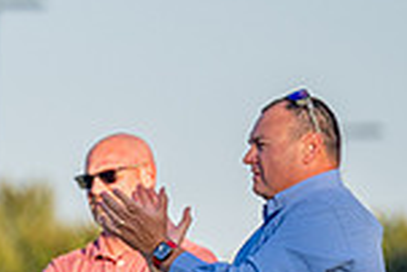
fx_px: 14213
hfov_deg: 1.6
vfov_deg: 1.1
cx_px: -839
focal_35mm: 1256
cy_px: 338
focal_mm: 200
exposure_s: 1/2500
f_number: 2.8
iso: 200
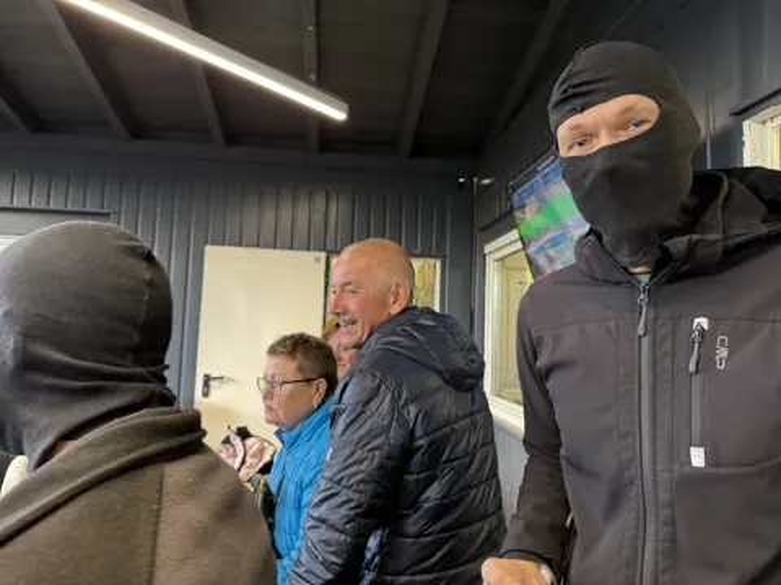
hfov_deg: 71.6
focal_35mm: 24
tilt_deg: +6.8
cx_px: 390
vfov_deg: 56.8
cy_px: 292
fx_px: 541
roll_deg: -2.2
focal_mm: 6.76
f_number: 1.78
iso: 160
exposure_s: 1/50
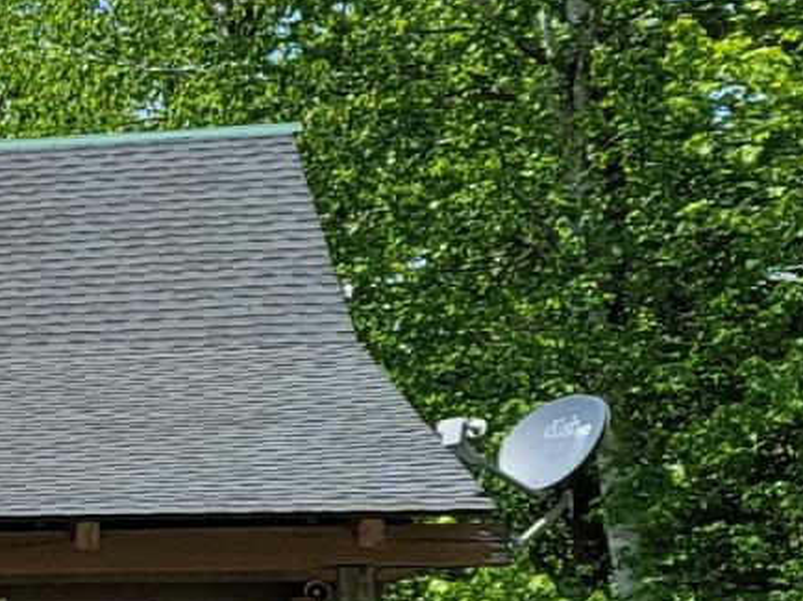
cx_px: -1536
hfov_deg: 9.3
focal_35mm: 173
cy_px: 503
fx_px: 4011
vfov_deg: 8.6
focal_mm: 7
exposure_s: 1/794
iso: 20
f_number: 1.8
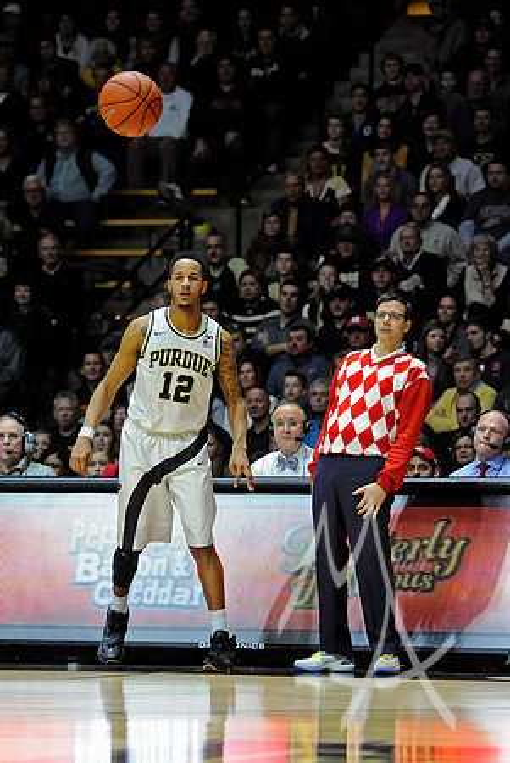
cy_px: 382
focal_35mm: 145
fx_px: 3074
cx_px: 255
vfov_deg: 14.1
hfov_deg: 9.5
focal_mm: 145
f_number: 3.5
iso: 4000
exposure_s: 1/1000
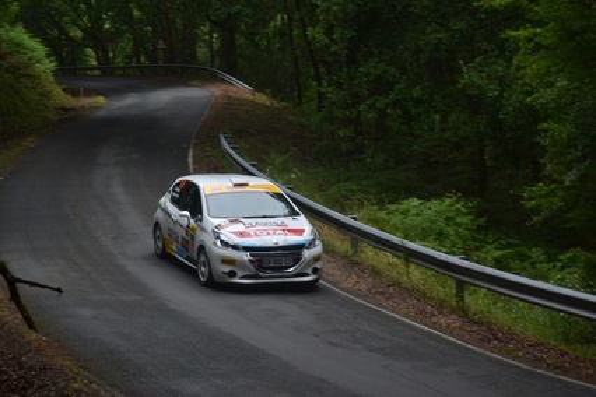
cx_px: 298
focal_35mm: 82
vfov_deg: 16.6
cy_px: 198
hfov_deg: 24.6
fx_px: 1366
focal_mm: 55
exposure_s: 1/125
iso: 400
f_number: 7.1
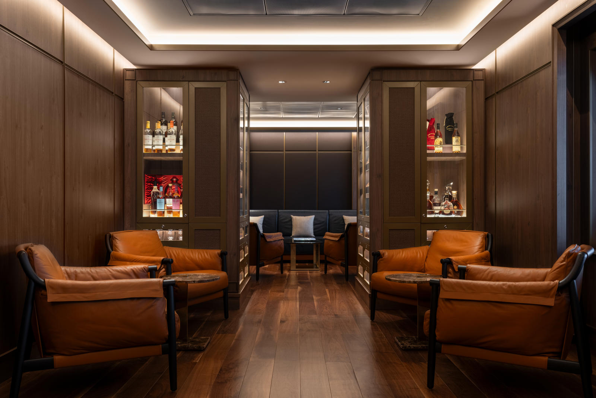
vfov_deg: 42.3
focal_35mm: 31
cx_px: 298
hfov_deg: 60.3
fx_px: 513
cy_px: 199
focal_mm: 31
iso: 200
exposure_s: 1/1.25
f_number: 11
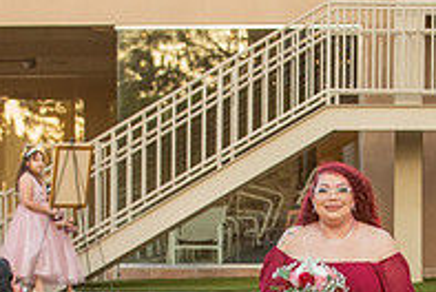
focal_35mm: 235
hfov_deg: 8.7
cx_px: 341
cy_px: 348
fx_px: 2850
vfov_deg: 5.8
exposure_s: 1/320
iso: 800
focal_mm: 80
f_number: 4
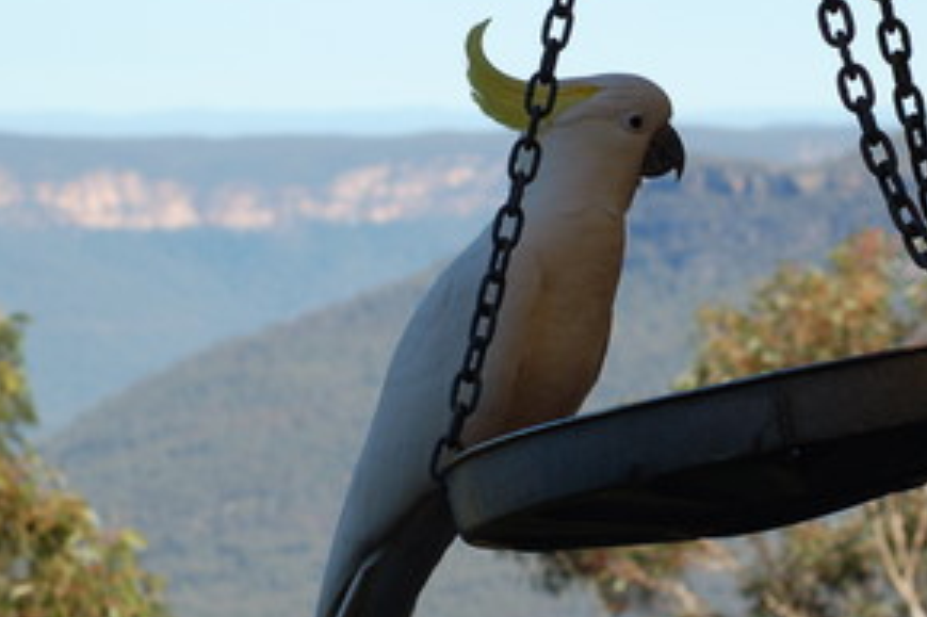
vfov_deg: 5.8
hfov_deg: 8.7
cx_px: 658
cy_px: 308
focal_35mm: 236
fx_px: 6069
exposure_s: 1/250
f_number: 10
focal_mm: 95
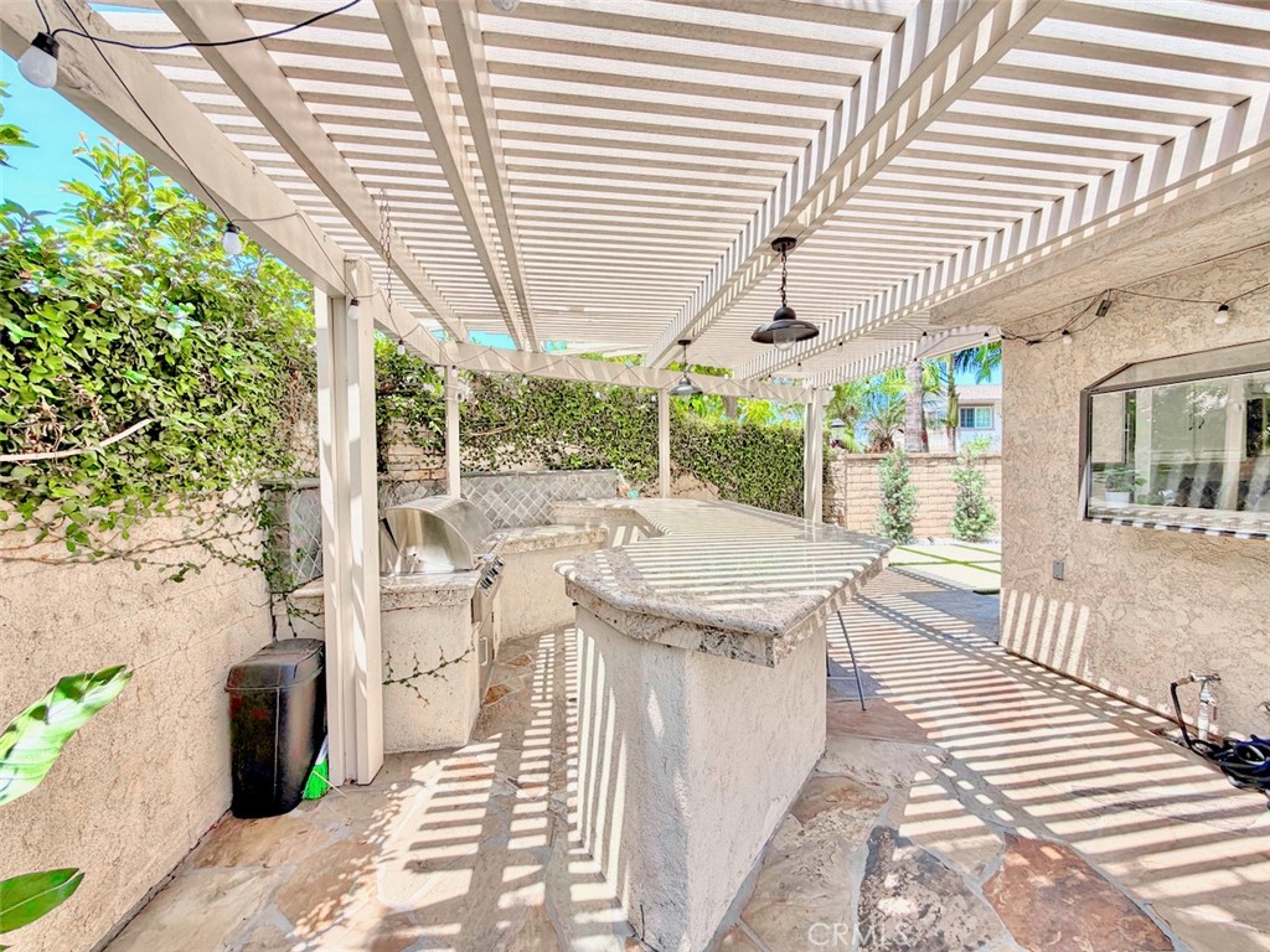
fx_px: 514
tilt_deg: -0.8
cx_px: 635
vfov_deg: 85.7
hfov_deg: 102.1
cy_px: 476
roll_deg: +0.4
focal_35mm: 14
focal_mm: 2.22
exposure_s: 1/770
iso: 40
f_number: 2.2
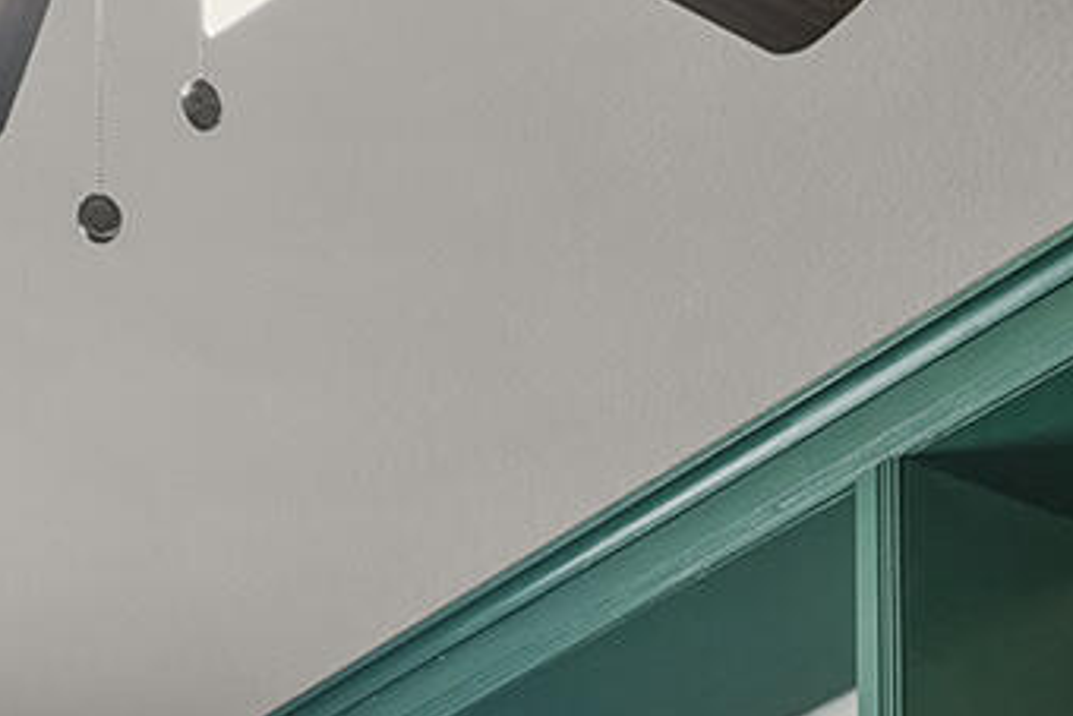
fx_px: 4025
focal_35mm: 135
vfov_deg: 8.1
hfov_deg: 15.1
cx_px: 795
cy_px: 2426
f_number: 8
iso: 1000
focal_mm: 17
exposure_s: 1/2
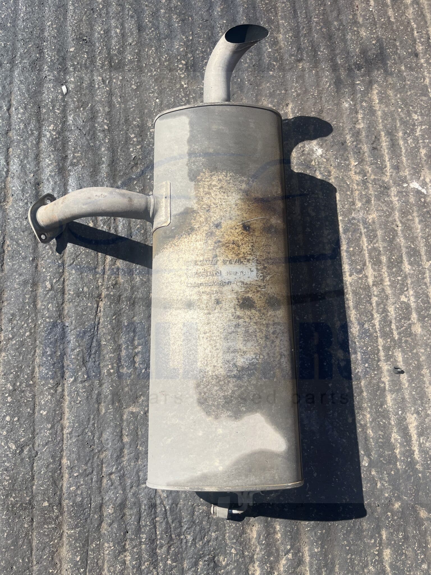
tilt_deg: -75.8
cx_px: 216
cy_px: 288
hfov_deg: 53.1
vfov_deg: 67.3
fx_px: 432
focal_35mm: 26
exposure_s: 1/1776
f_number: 1.6
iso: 50
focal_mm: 5.1
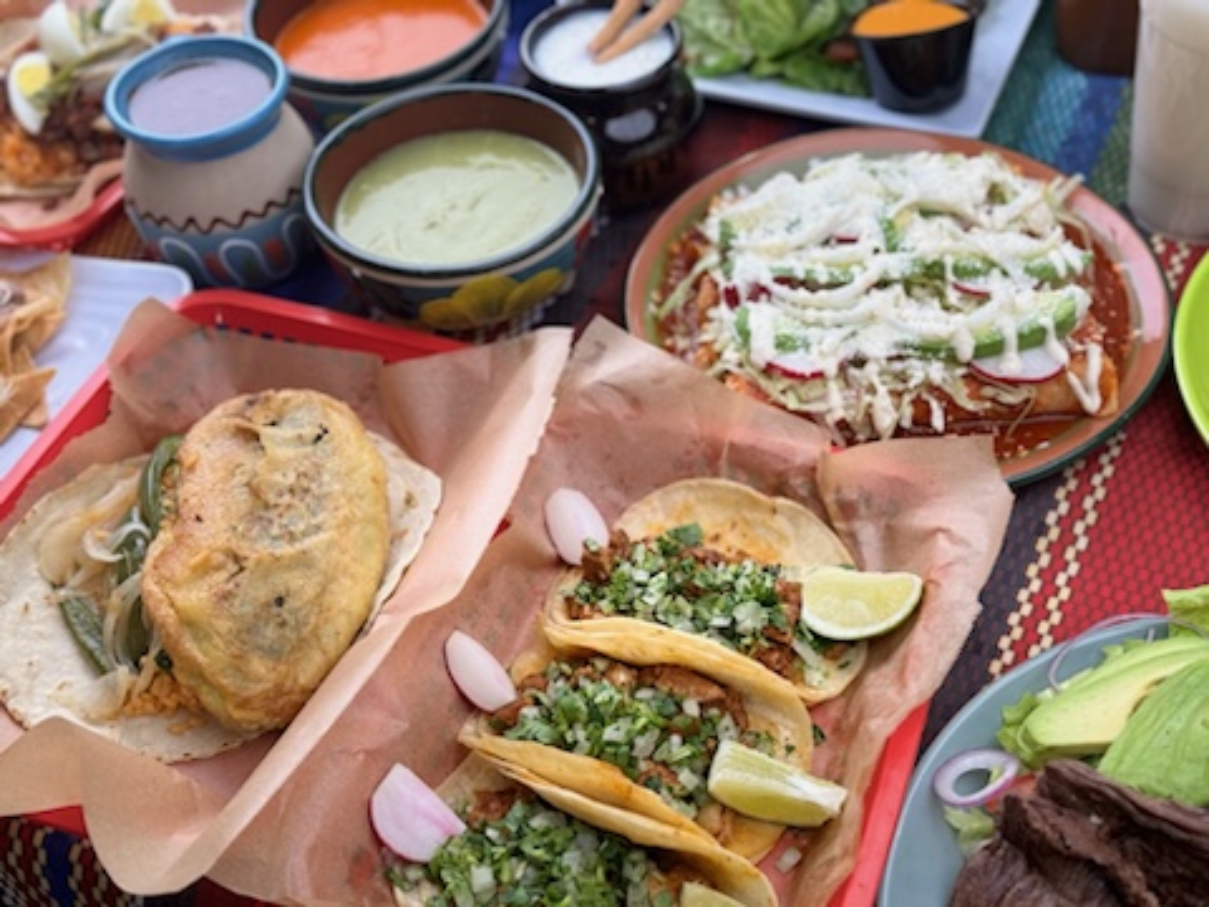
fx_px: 1676
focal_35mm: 48
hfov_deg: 39.7
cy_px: 454
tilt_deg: -46.6
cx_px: 604
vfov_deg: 30.3
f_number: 1.78
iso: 64
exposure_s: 1/222
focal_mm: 6.76
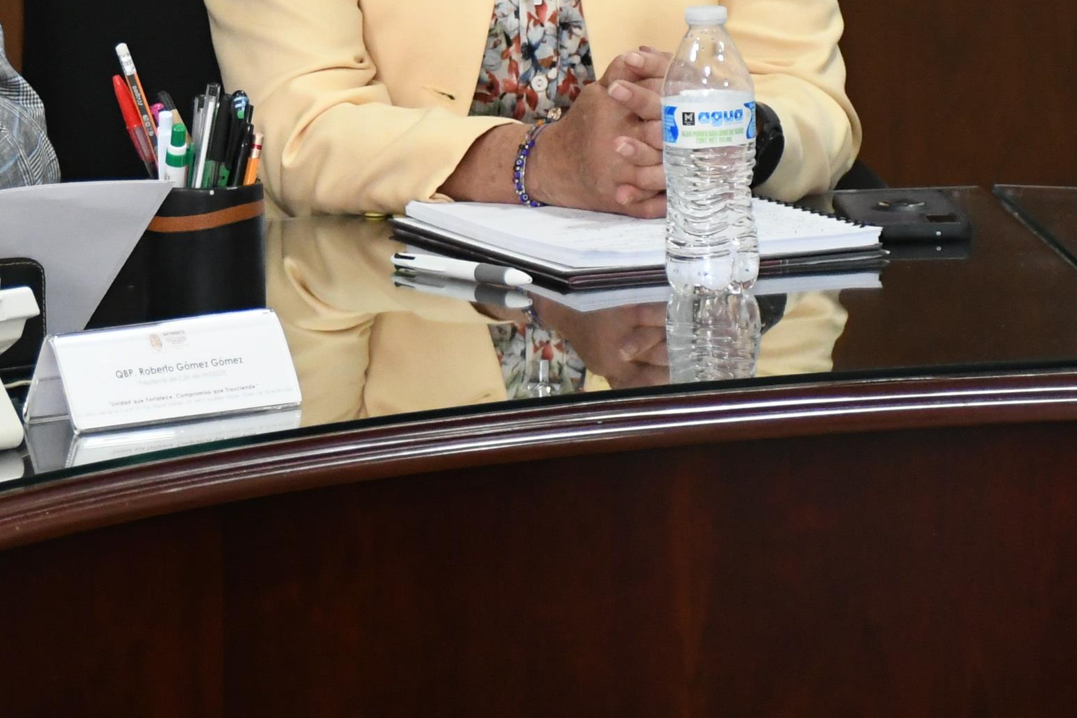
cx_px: -355
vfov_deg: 6.1
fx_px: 6761
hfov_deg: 9.0
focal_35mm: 226
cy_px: -69
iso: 2500
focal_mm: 56
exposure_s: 1/100
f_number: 4.8
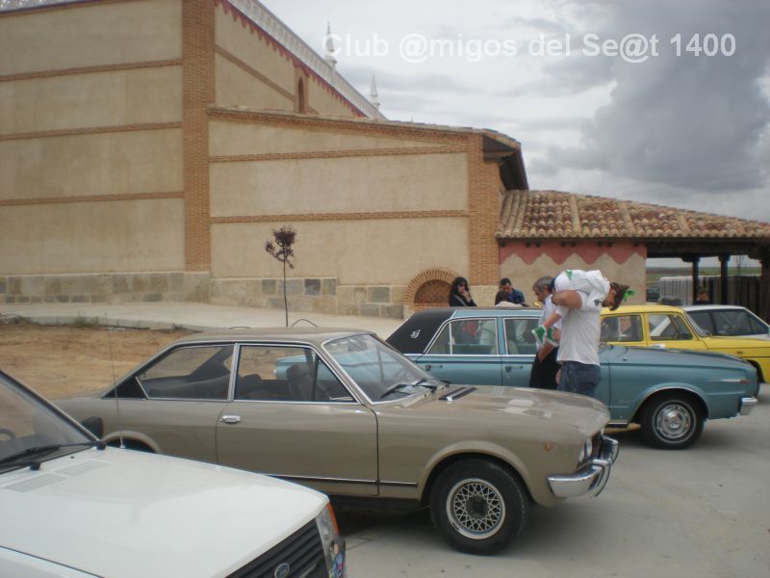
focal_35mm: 38
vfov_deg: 37.7
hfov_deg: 49.0
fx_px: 845
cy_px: 289
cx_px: 385
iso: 64
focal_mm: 6.3
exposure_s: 1/557
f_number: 4.6
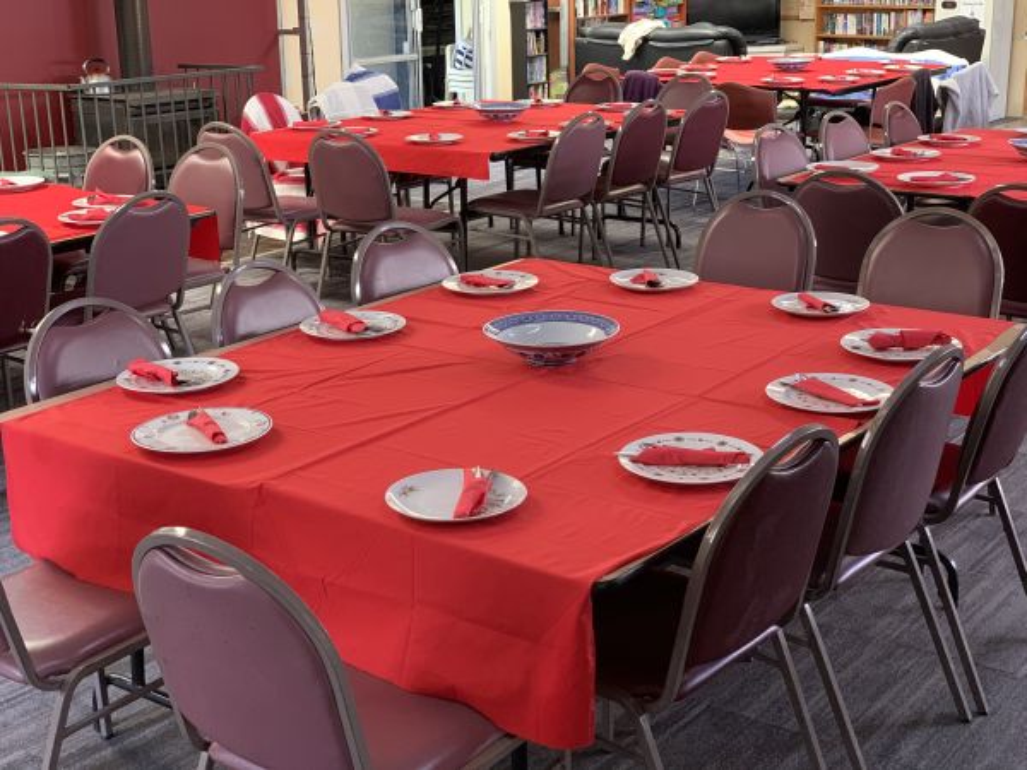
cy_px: 385
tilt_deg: -13.8
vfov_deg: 28.0
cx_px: 514
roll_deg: +0.4
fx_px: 1543
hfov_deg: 36.8
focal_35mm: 52
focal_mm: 6
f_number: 2.4
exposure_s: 1/60
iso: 250
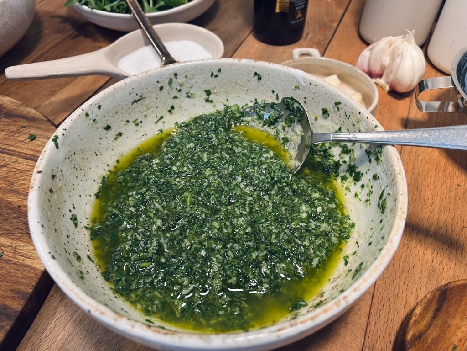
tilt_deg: -48.9
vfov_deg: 53.1
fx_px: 351
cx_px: 234
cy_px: 176
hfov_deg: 67.3
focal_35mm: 26
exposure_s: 1/50
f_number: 1.6
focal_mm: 5.1
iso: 125
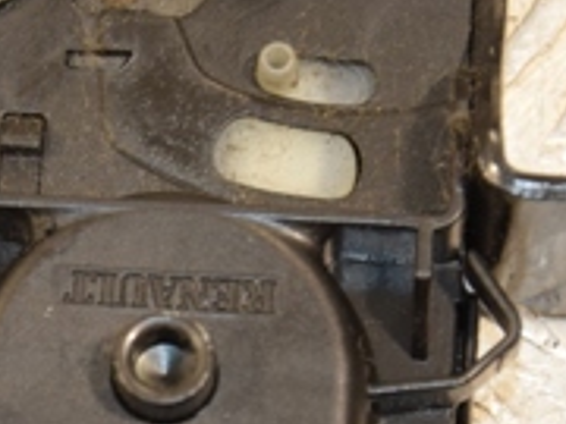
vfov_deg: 3.4
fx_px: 7124
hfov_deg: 4.5
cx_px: -3
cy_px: 245
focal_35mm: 436
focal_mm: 85
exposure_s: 1/160
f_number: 5.6
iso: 800
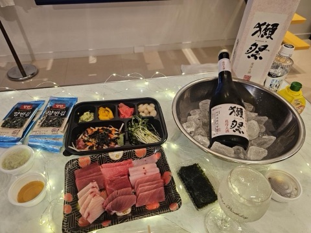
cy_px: 116
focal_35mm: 23
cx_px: 156
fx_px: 207
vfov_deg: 58.9
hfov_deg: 73.9
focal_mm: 6.3
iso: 250
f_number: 1.7
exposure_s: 1/34
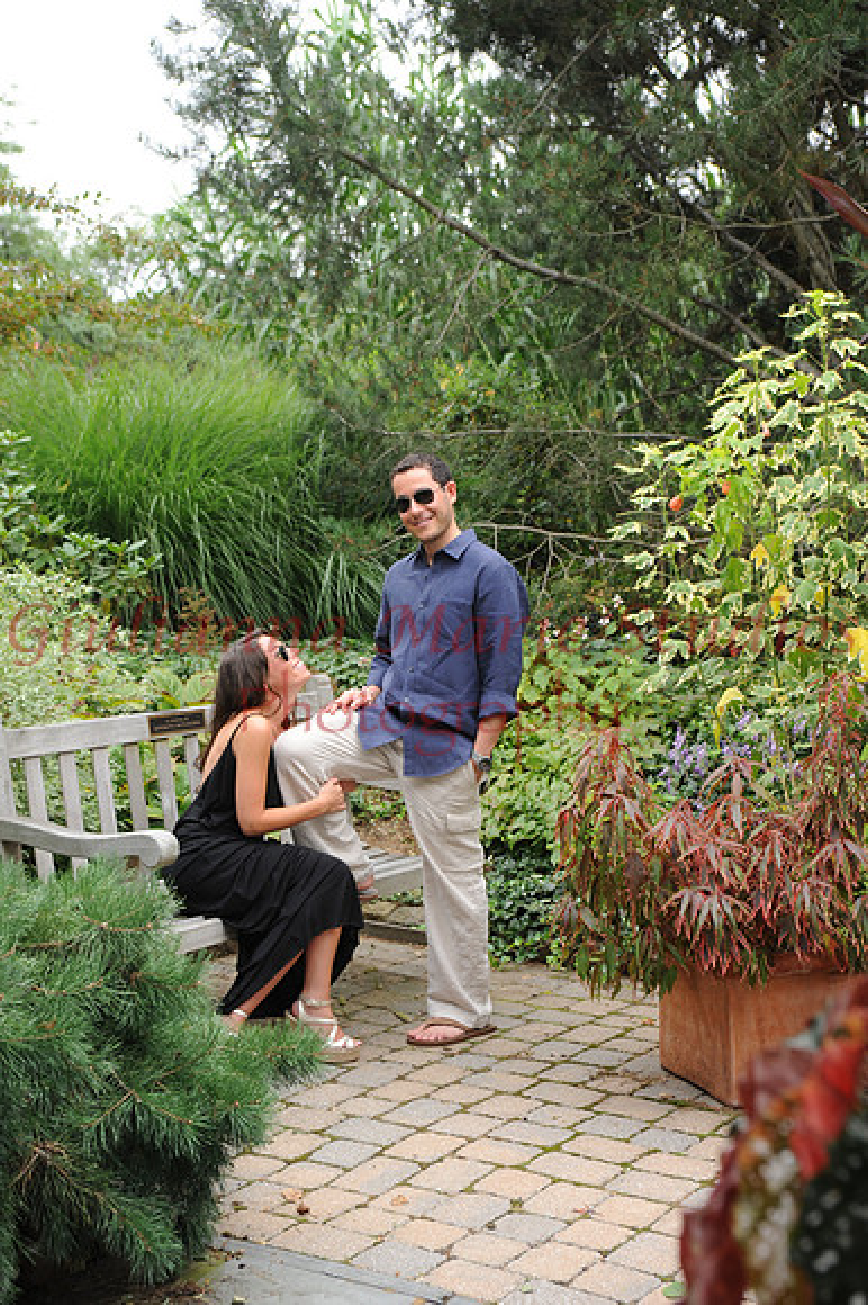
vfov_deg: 36.3
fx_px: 1991
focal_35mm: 55
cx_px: 434
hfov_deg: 24.6
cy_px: 652
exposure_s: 1/80
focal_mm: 55
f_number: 8
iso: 500
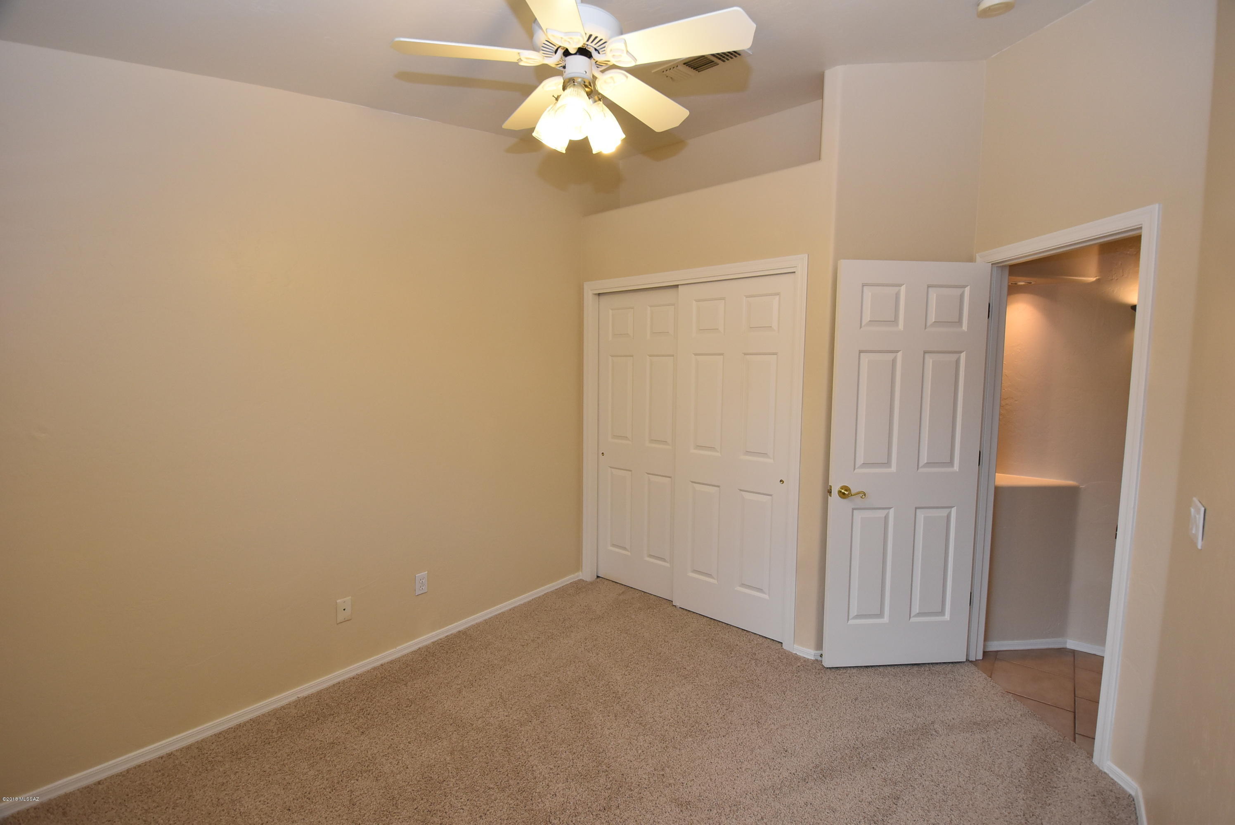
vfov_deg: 77.4
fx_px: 515
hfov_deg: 100.3
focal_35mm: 15
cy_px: 412
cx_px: 618
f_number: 5
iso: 800
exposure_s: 1/100
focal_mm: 10
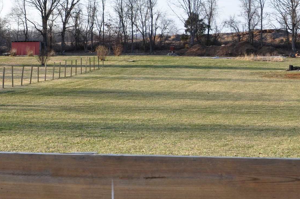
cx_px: 254
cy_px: 54
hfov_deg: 26.4
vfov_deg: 18.0
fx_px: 624
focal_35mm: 75
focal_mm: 18
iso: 200
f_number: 9
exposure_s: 1/160
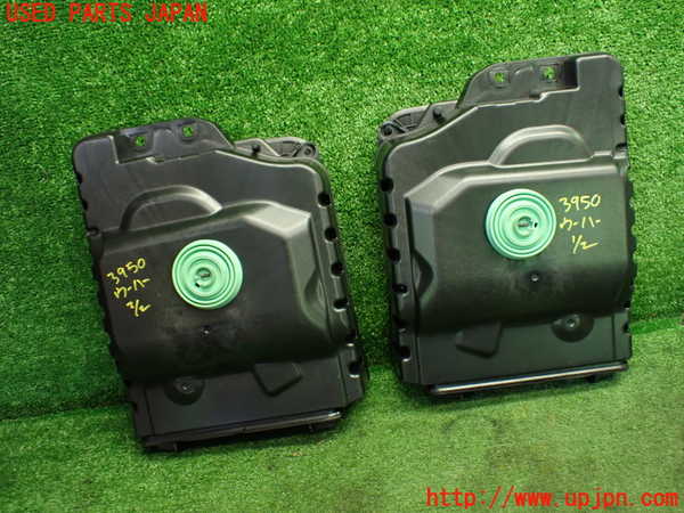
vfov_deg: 46.8
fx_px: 593
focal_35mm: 30
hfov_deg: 60.0
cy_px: 256
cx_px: 342
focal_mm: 5.4
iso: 800
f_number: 2.3
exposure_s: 1/100
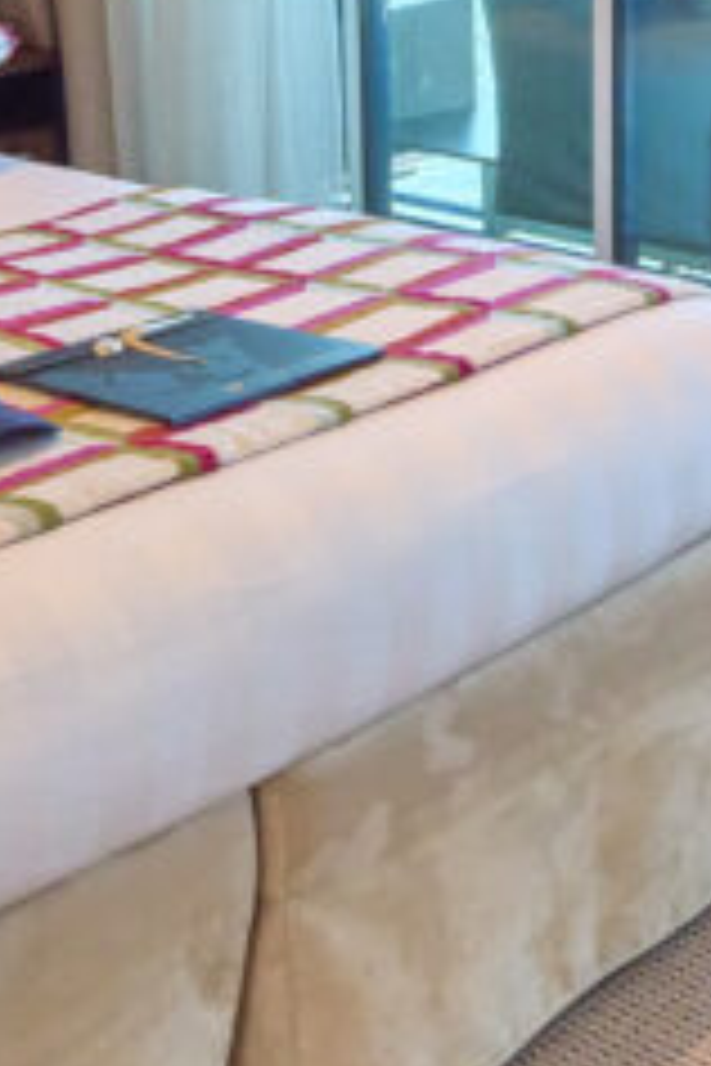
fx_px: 2044
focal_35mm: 69
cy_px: 171
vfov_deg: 28.4
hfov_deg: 19.7
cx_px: 423
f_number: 14
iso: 2000
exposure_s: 1/180
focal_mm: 16
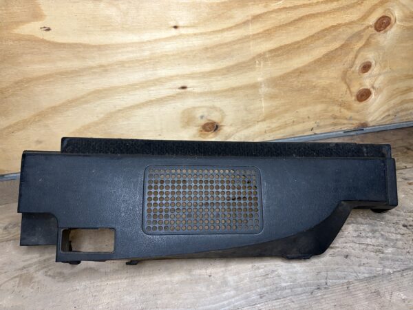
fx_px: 310
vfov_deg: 53.1
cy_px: 155
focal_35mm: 26
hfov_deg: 67.3
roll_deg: +3.3
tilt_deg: -33.2
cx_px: 206
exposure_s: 1/50
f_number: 1.6
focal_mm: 5.96
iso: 250
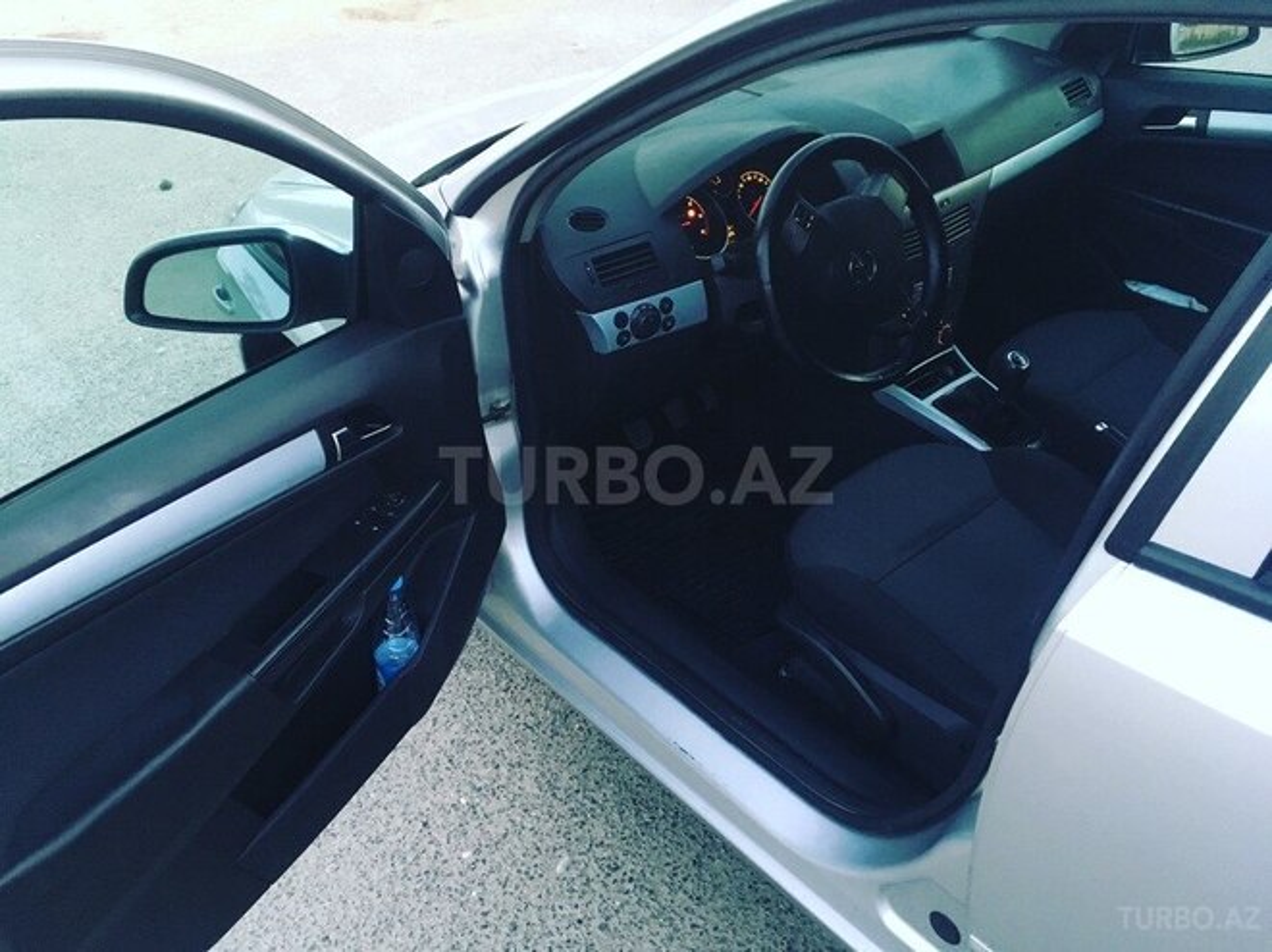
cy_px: 476
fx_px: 1065
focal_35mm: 29
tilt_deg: -31.6
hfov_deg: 61.7
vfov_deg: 48.2
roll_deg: +6.8
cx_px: 636
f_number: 2.2
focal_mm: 4.15
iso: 200
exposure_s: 1/17
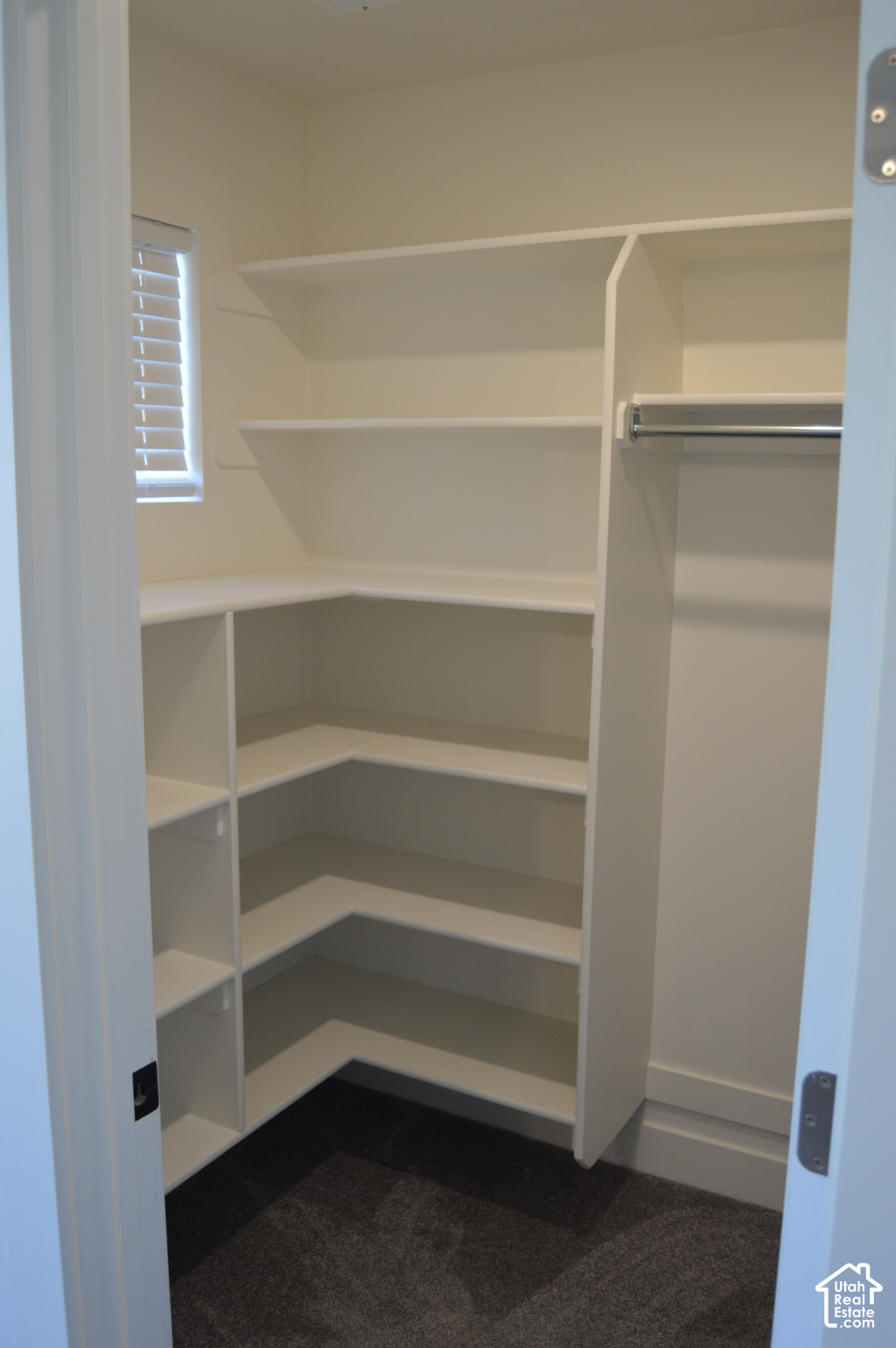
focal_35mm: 30
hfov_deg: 43.5
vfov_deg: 62.0
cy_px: 674
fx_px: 1122
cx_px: 448
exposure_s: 1/60
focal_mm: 20
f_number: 4
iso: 400
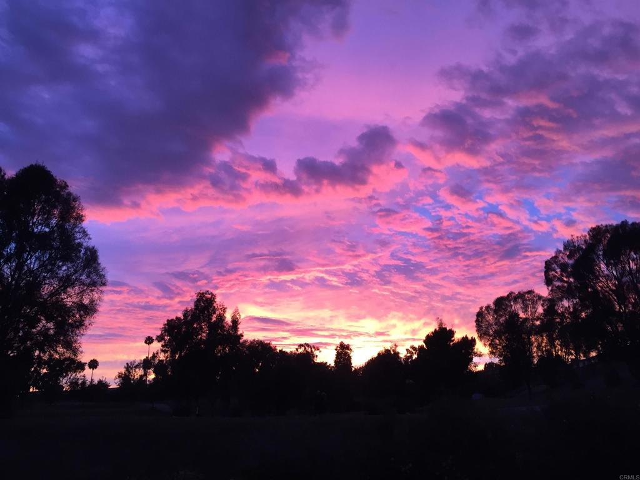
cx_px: 320
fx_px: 536
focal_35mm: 29
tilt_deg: +18.3
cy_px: 240
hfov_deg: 61.7
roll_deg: -0.7
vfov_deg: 48.2
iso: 40
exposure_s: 1/30
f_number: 2.2
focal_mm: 4.15
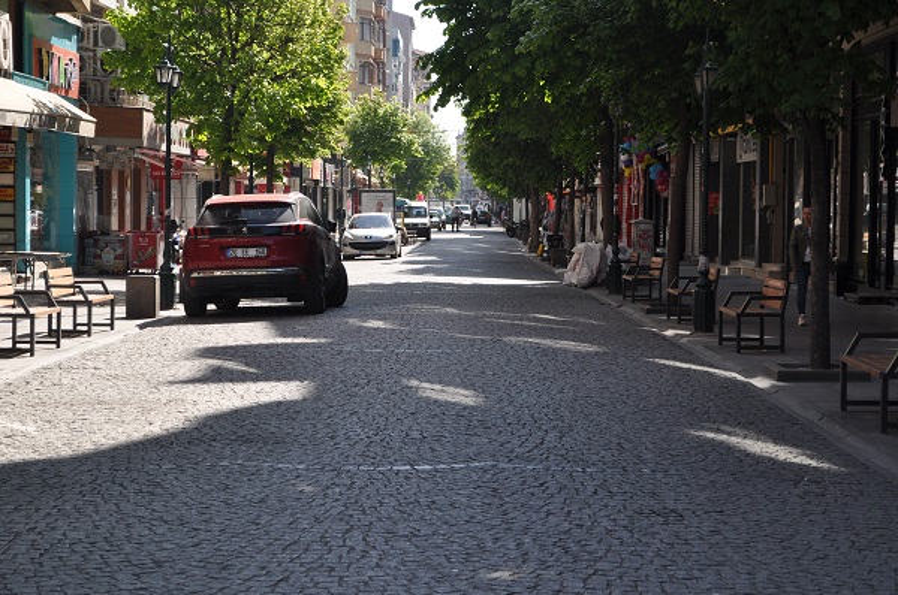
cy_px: 298
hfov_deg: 24.7
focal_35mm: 82
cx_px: 449
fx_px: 2055
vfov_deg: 16.5
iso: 200
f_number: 7.1
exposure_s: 1/200
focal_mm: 55
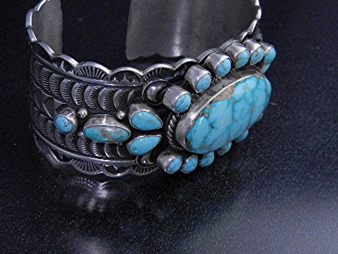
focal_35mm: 69
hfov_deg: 28.1
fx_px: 674
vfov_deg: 21.3
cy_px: 91
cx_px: 142
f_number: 7.8
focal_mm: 9.3
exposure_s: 1/30
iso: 800
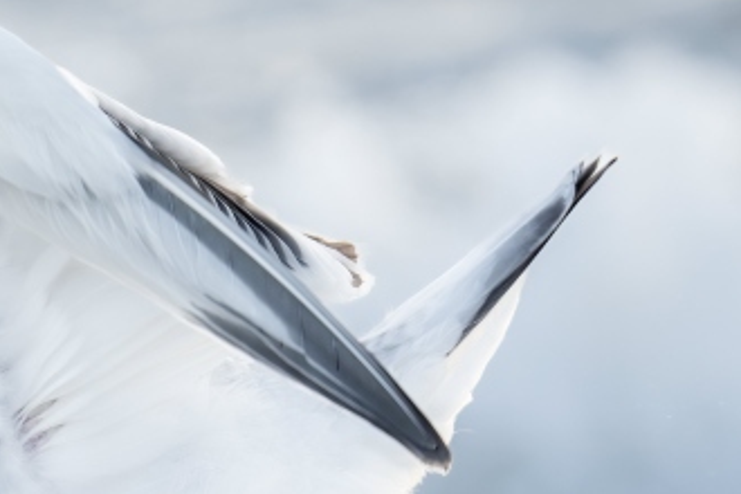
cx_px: -58
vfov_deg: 0.7
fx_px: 41904
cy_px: 431
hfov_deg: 1.0
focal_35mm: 2036
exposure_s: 1/800
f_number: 6.3
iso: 1600
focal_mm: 560
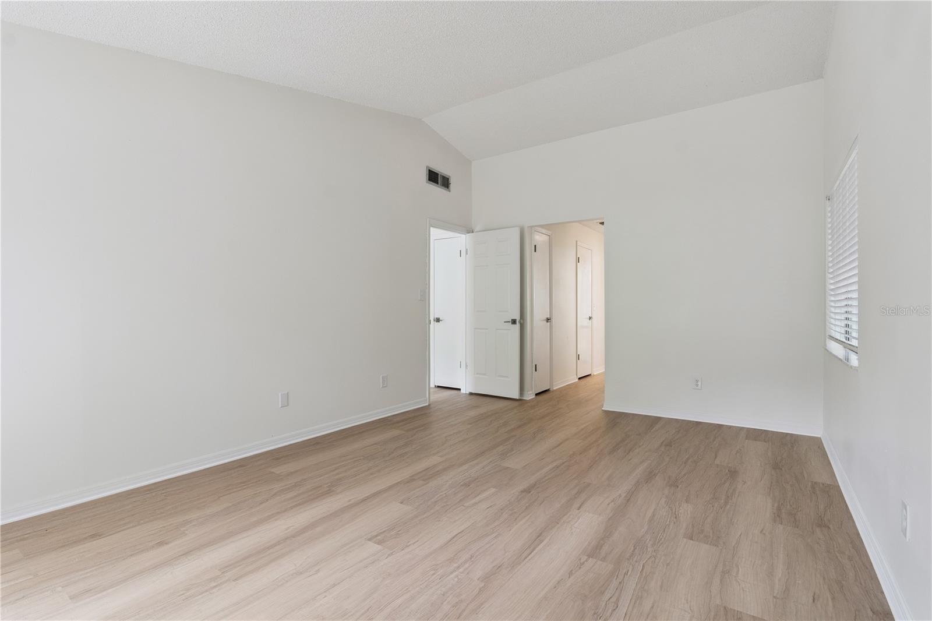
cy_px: 310
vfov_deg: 73.7
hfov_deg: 96.7
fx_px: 414
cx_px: 466
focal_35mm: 16
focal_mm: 16
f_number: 10
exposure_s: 1/50
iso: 800
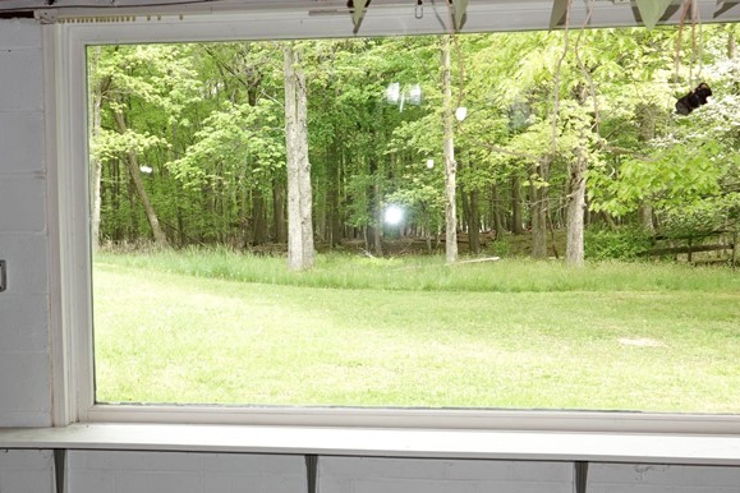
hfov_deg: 43.1
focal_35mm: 45
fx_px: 925
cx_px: 256
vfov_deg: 29.7
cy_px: 327
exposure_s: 1/100
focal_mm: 8.8
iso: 100
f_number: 2.4
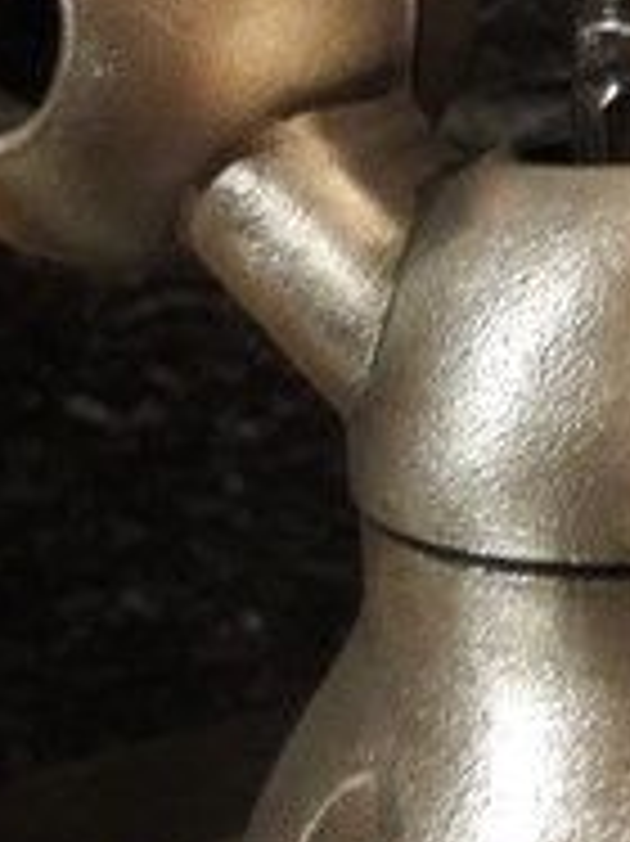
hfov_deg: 16.1
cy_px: 455
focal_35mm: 90
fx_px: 2186
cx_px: 608
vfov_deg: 21.8
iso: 400
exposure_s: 1/17
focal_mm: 3.7
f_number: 1.9
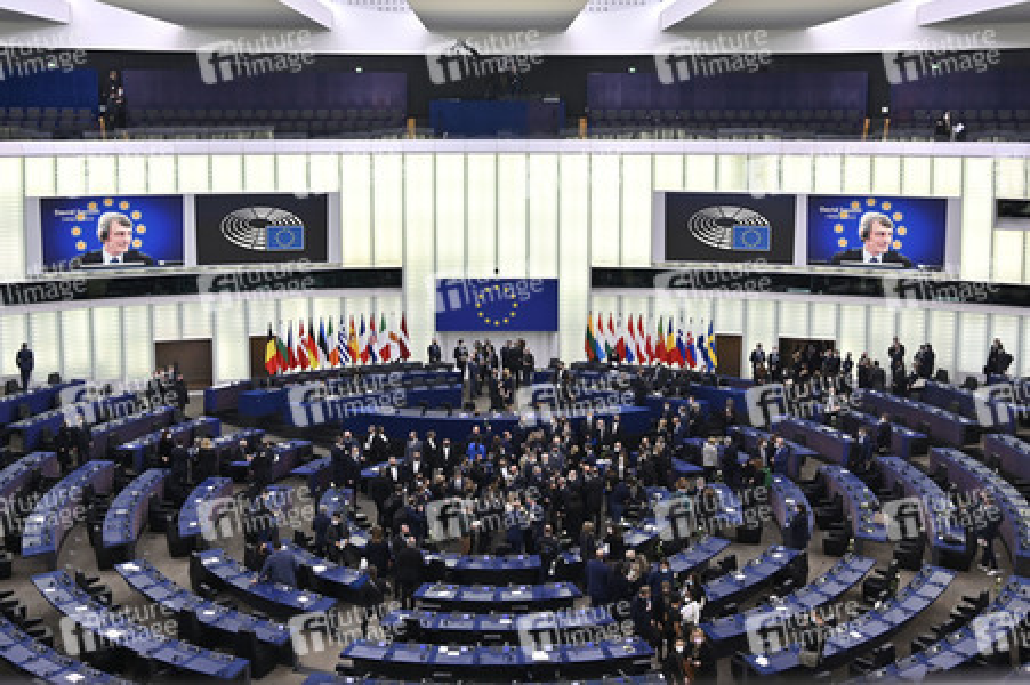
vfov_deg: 41.7
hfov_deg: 59.5
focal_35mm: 32
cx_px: 515
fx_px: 901
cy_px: 342
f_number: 4
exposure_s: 1/320
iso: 1000
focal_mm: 31.5
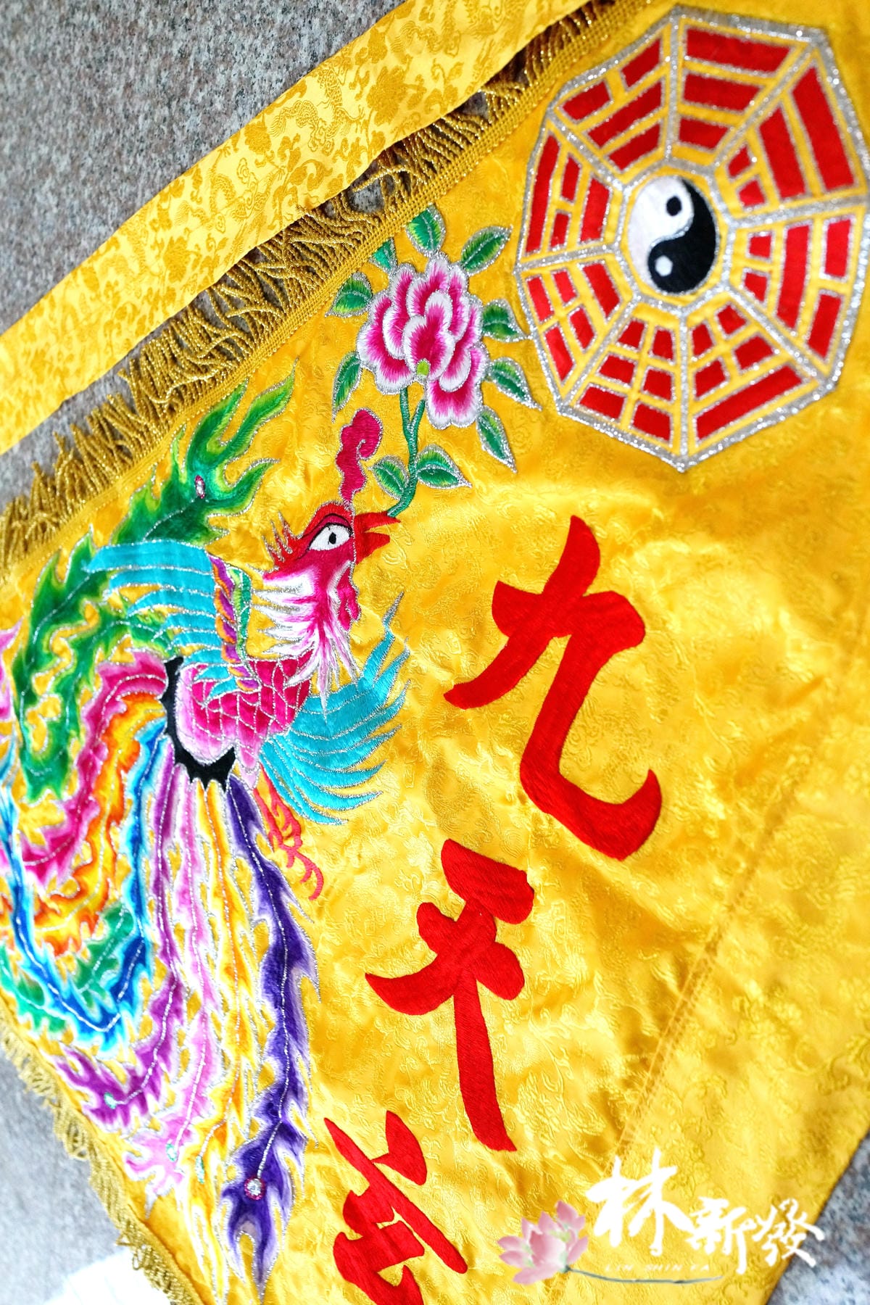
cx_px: 435
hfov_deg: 37.9
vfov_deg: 54.4
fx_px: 1269
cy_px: 652
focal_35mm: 35
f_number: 5.6
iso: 2000
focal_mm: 35
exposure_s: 1/80
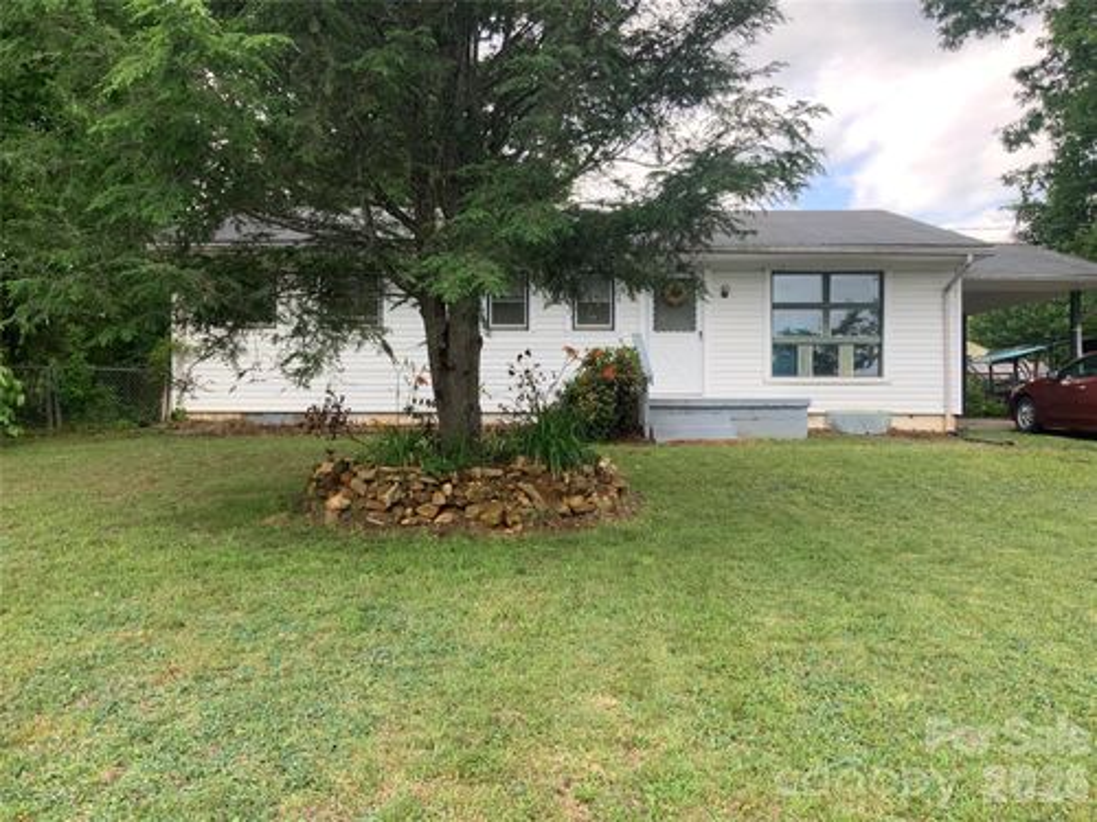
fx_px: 919
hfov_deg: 61.7
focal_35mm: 29
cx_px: 548
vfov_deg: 48.2
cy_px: 411
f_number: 1.8
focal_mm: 3
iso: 16
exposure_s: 1/264
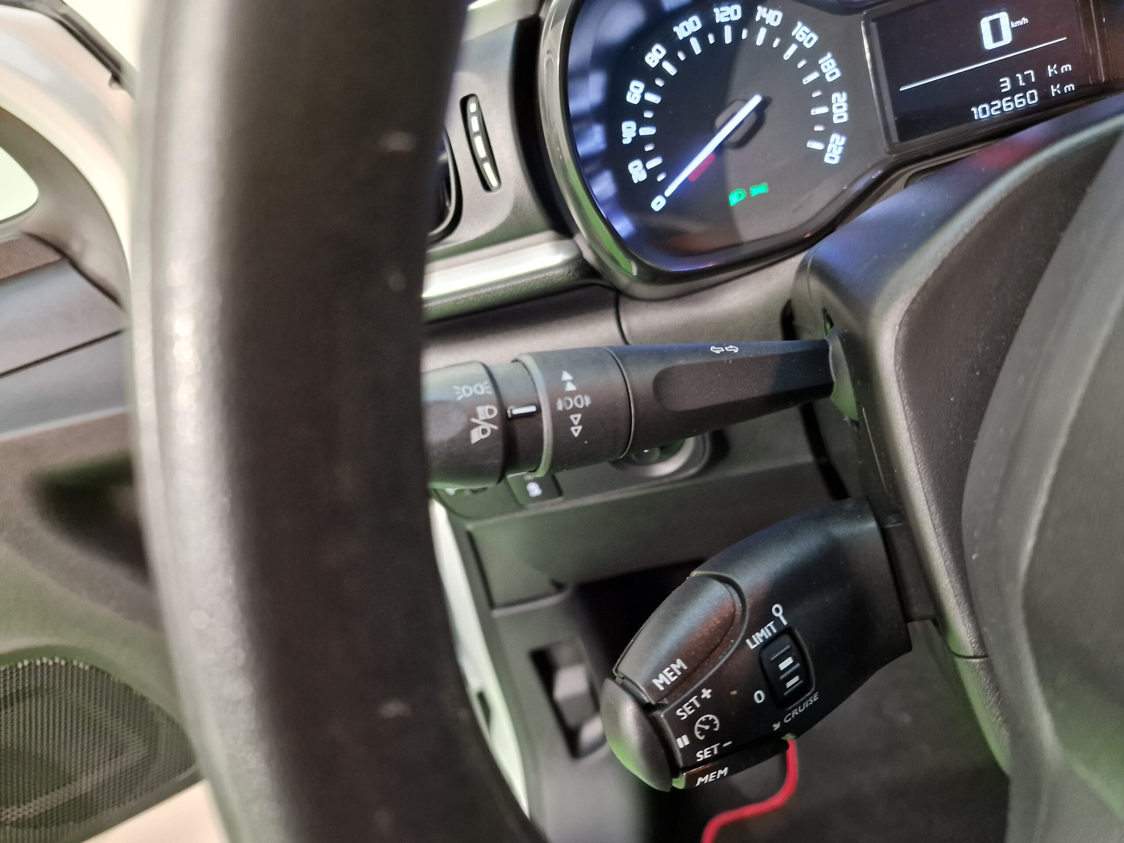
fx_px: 747
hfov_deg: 73.9
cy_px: 422
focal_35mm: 23
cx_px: 562
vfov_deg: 58.9
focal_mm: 6.4
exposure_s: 1/33
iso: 500
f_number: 1.8
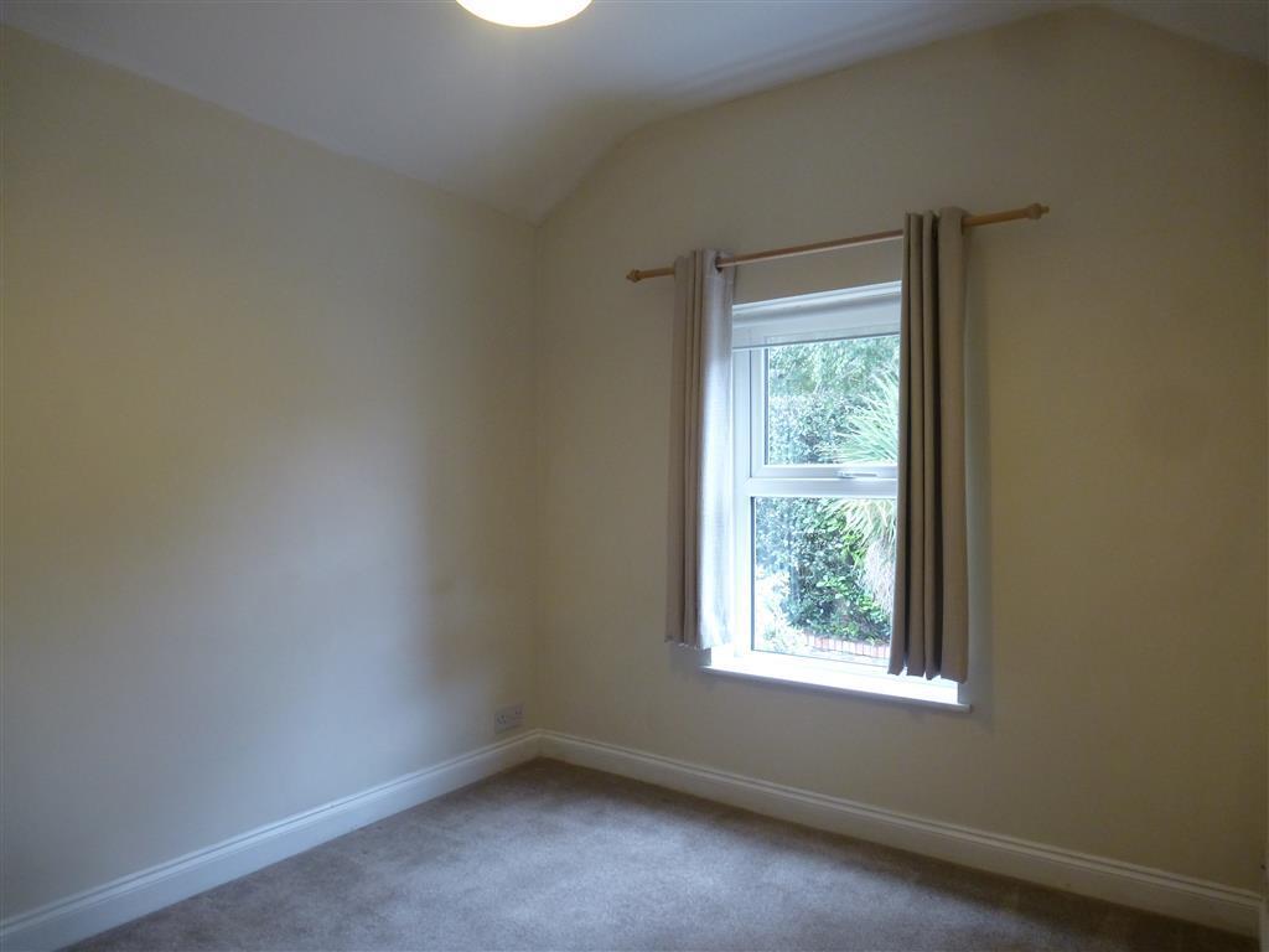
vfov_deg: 56.8
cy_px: 476
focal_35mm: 24
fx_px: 880
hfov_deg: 71.6
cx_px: 634
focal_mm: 4.3
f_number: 3.3
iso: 320
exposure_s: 1/60
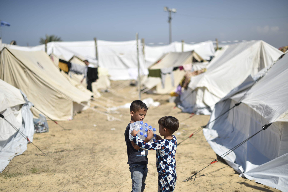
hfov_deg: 39.6
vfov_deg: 27.0
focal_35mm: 50
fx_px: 400
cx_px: 144
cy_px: 96
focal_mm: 50
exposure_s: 1/6400
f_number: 1.4
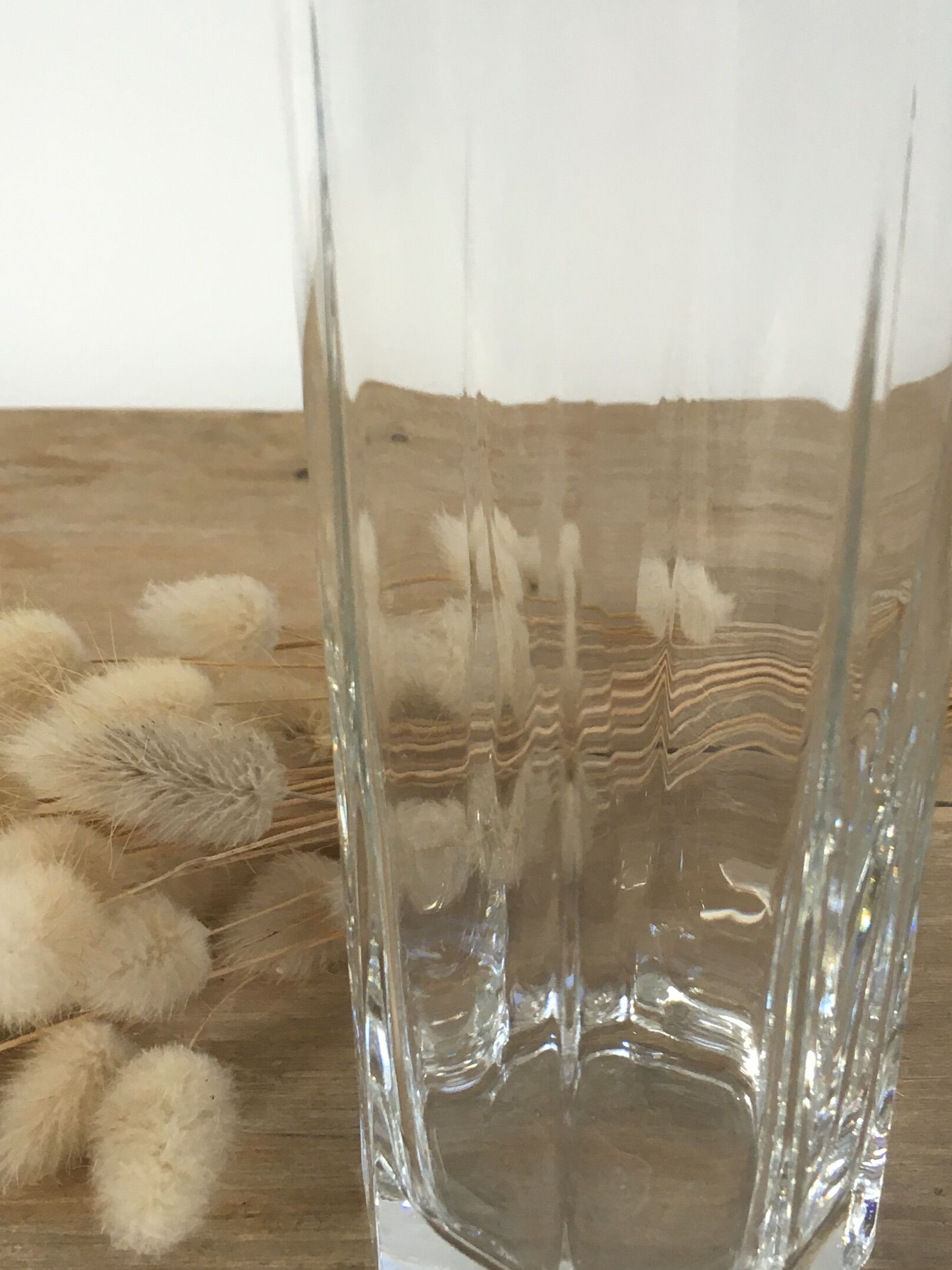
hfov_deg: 27.0
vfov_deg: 35.5
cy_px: 578
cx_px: 569
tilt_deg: -22.9
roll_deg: -1.8
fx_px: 1980
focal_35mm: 54
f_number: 2.2
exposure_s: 1/33
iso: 25
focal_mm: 4.15
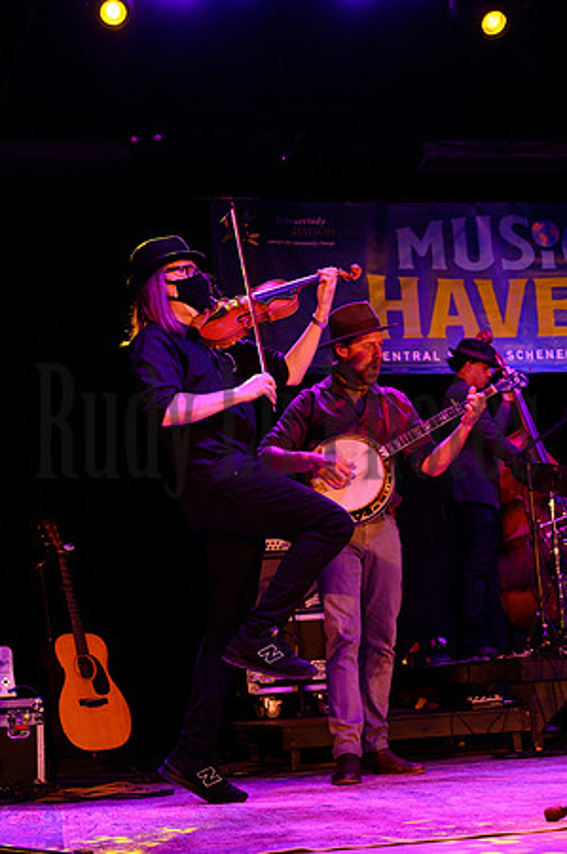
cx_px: 284
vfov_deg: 35.1
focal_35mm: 57
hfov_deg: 23.7
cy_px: 427
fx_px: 1350
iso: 6400
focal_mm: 57
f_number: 6.3
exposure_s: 1/400
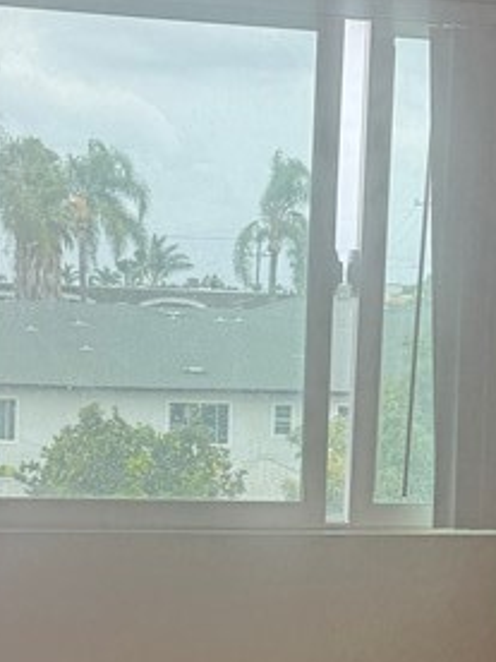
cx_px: 288
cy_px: 489
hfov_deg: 16.6
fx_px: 1700
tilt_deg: -2.8
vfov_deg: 21.8
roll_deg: -1.0
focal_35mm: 89
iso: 80
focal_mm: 6.76
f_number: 1.78
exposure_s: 1/350
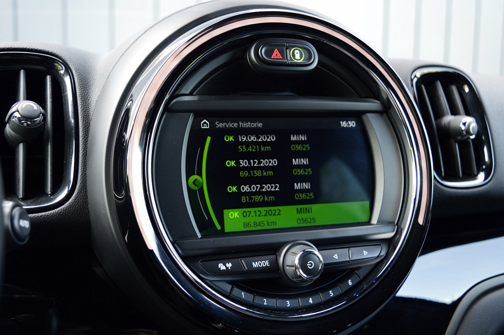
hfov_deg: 55.1
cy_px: 168
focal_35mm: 34
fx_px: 483
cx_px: 252
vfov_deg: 38.3
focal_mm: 23
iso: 800
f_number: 4
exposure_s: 1/60
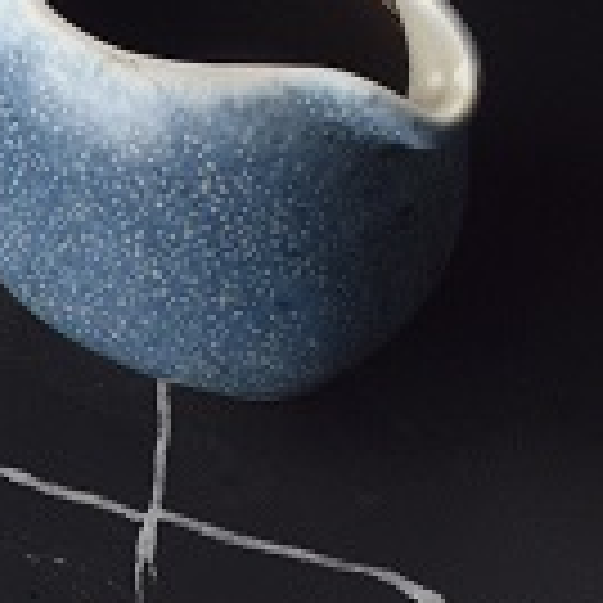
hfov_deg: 3.7
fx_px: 9381
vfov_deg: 3.6
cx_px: 796
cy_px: -745
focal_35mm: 476
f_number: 14
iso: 320
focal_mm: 100
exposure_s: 1/80
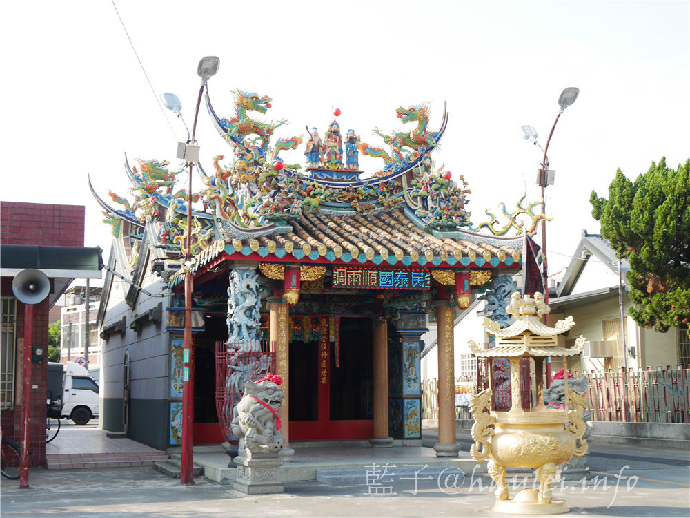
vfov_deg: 28.0
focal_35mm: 52
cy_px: 259
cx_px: 345
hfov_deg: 36.8
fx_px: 1037
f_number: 6.3
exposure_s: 1/200
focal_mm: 26
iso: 200
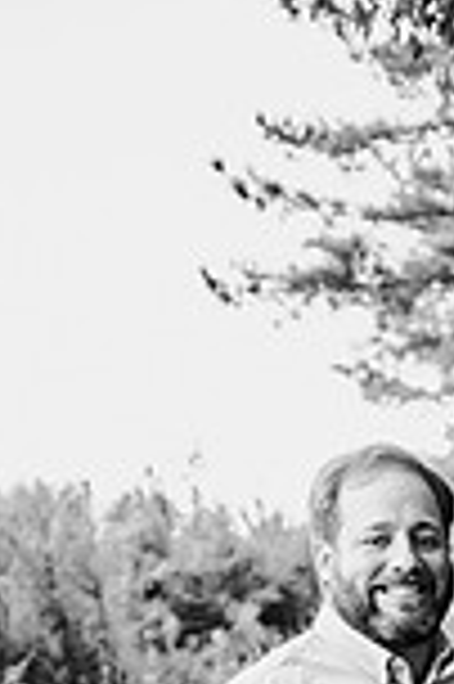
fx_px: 1346
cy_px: 932
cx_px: 499
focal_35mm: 71
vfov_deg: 24.2
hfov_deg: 18.4
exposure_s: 1/320
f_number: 2.2
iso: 320
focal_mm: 24
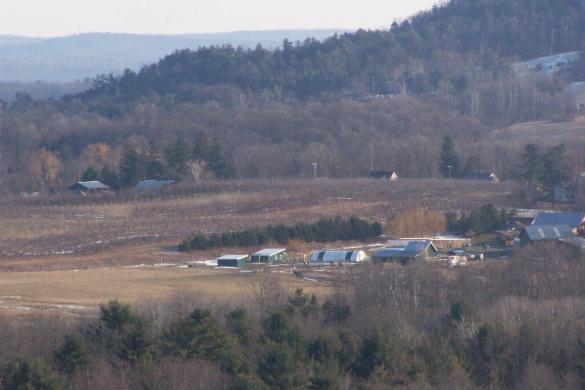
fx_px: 5720
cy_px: 192
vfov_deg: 3.9
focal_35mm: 352
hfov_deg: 5.9
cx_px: 292
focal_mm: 55.9
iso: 400
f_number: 7.1
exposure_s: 1/640
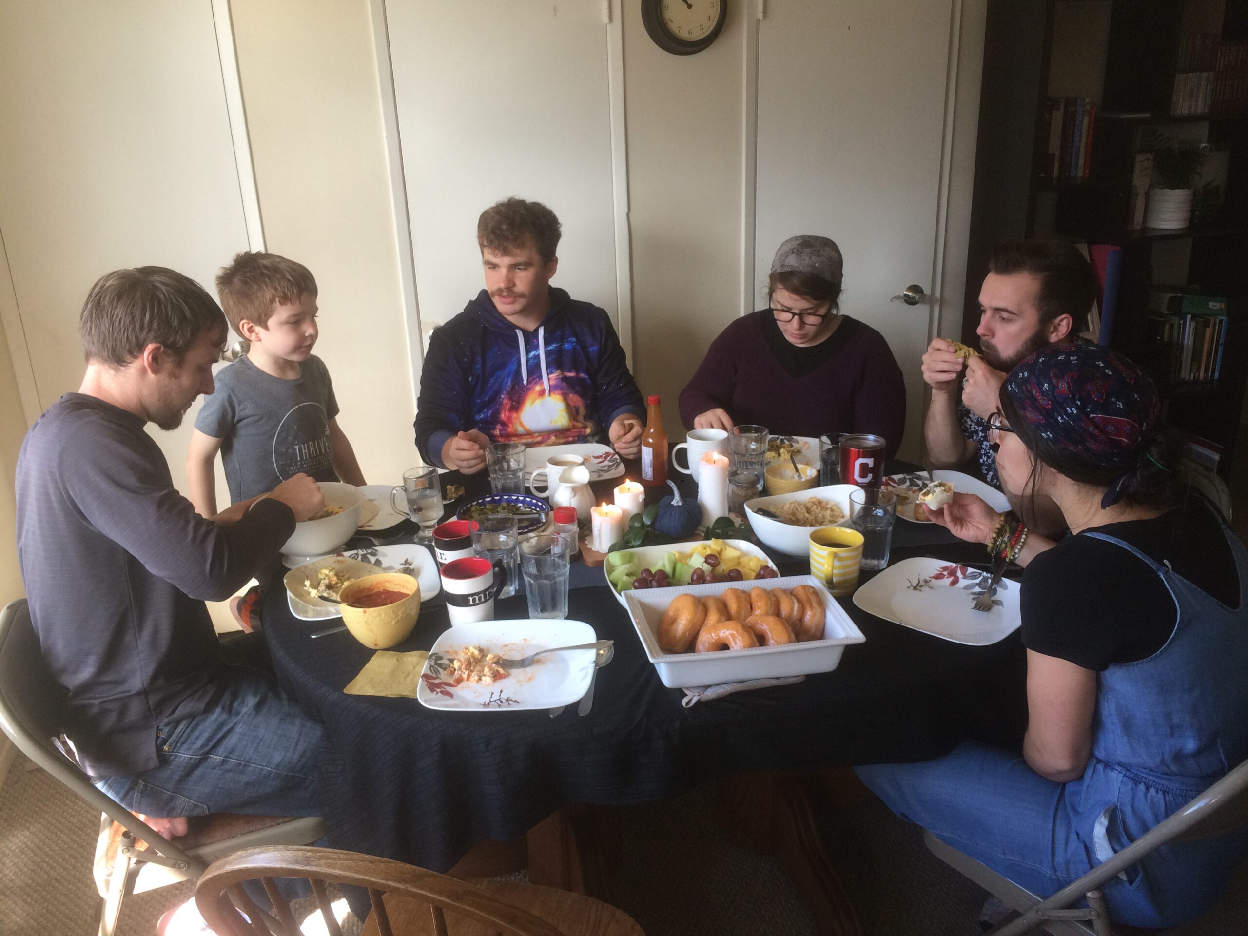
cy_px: 468
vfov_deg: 48.2
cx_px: 624
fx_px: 1046
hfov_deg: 61.7
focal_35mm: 29
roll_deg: +4.2
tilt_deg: -23.0
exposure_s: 1/120
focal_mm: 4.15
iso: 64
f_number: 2.2
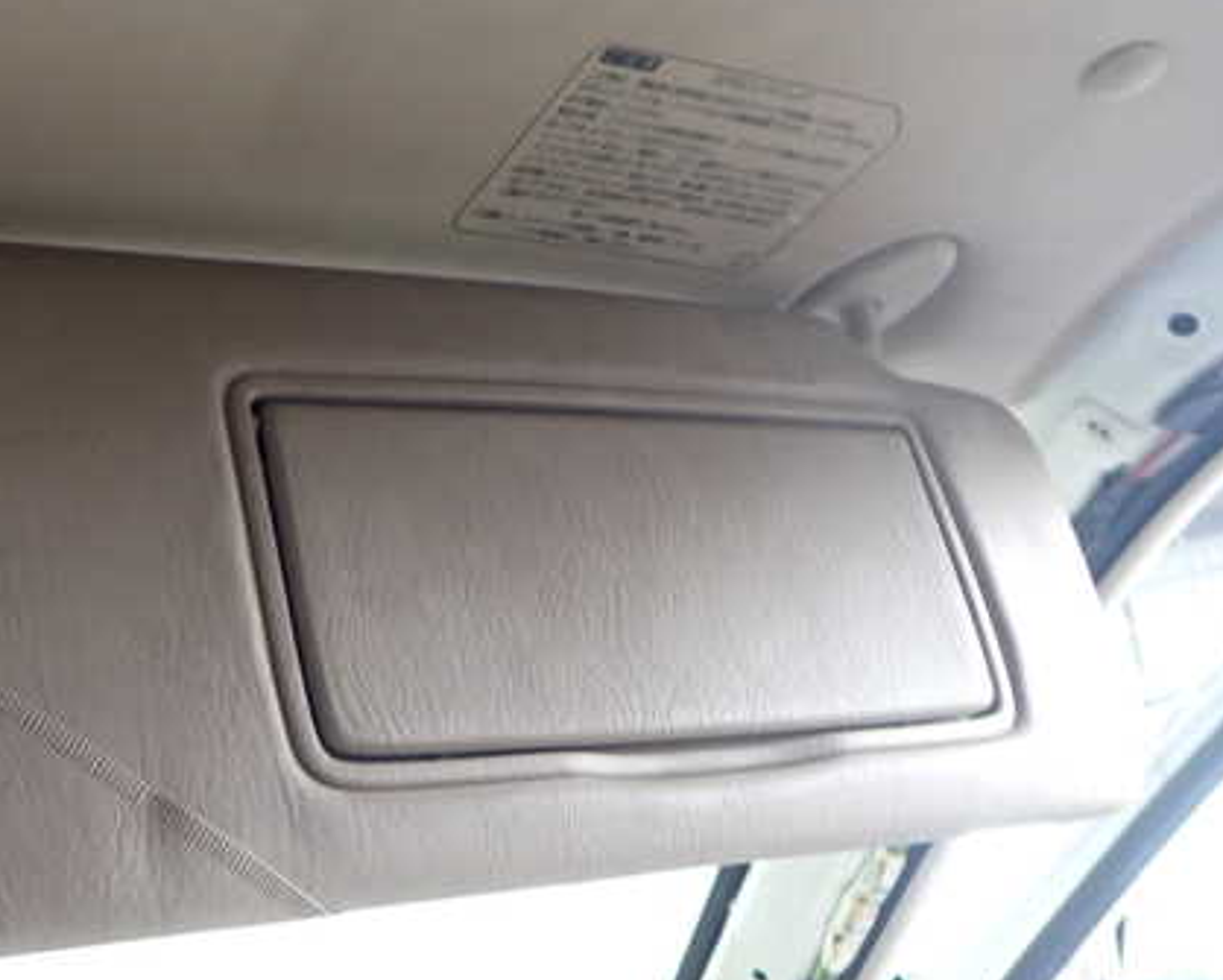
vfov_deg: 35.7
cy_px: 503
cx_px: 383
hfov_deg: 43.0
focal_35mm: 42
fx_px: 1521
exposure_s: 1/30
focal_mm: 5.4
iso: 250
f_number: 2.3
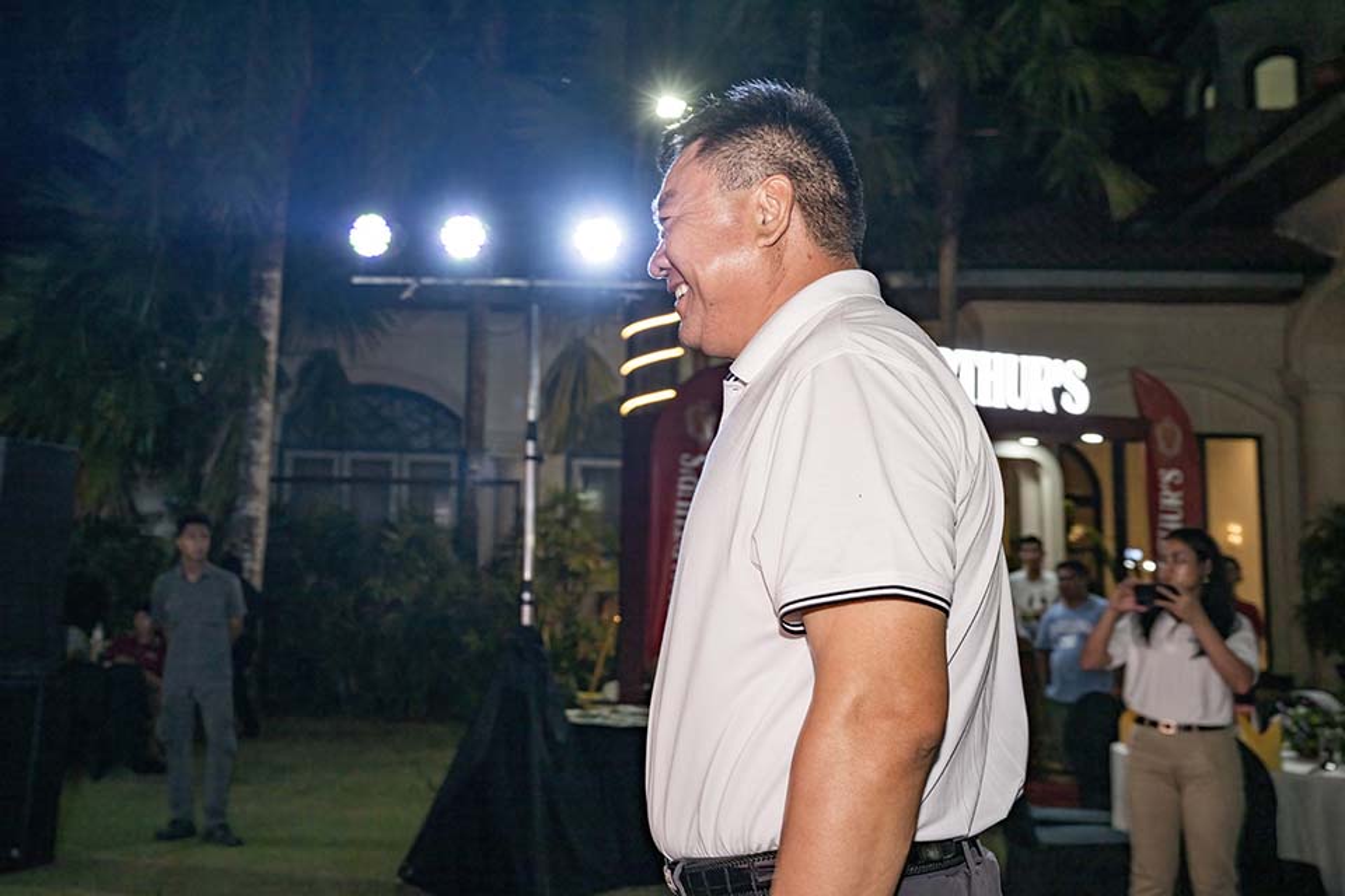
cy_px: 448
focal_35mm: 34
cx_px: 672
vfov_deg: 39.4
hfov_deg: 56.5
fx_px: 1251
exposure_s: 1/200
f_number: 4.5
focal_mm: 33.5
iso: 200
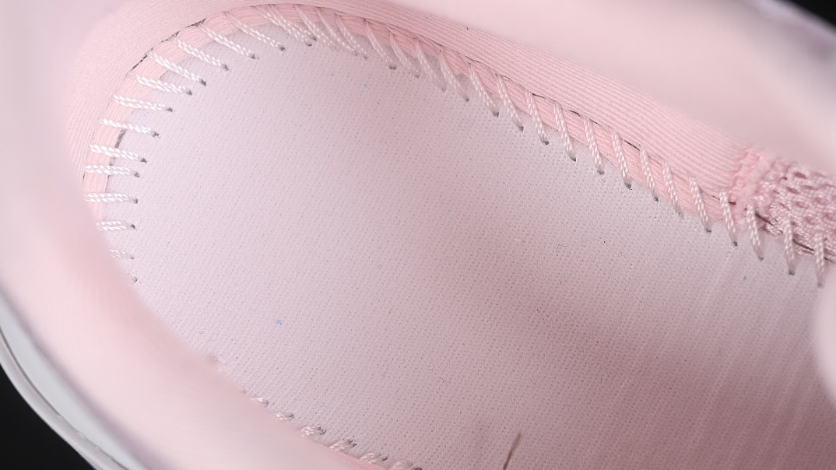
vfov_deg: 15.3
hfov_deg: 26.9
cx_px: 416
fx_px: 1751
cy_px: 244
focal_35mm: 79
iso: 160
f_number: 7.1
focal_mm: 50
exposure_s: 1/60
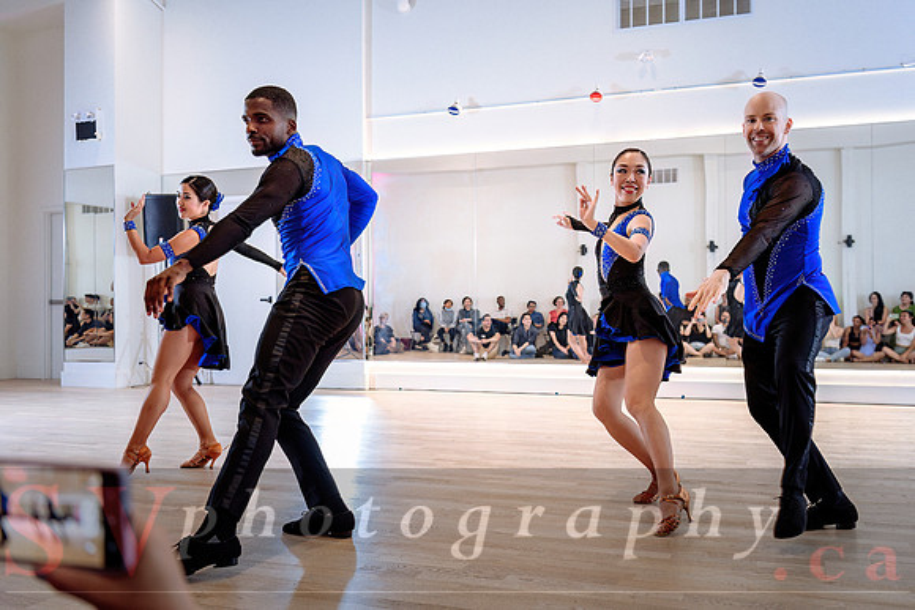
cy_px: 313
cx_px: 504
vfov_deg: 40.0
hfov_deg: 57.1
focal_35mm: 33
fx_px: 840
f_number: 2.8
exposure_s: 1/250
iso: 1600
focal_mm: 30
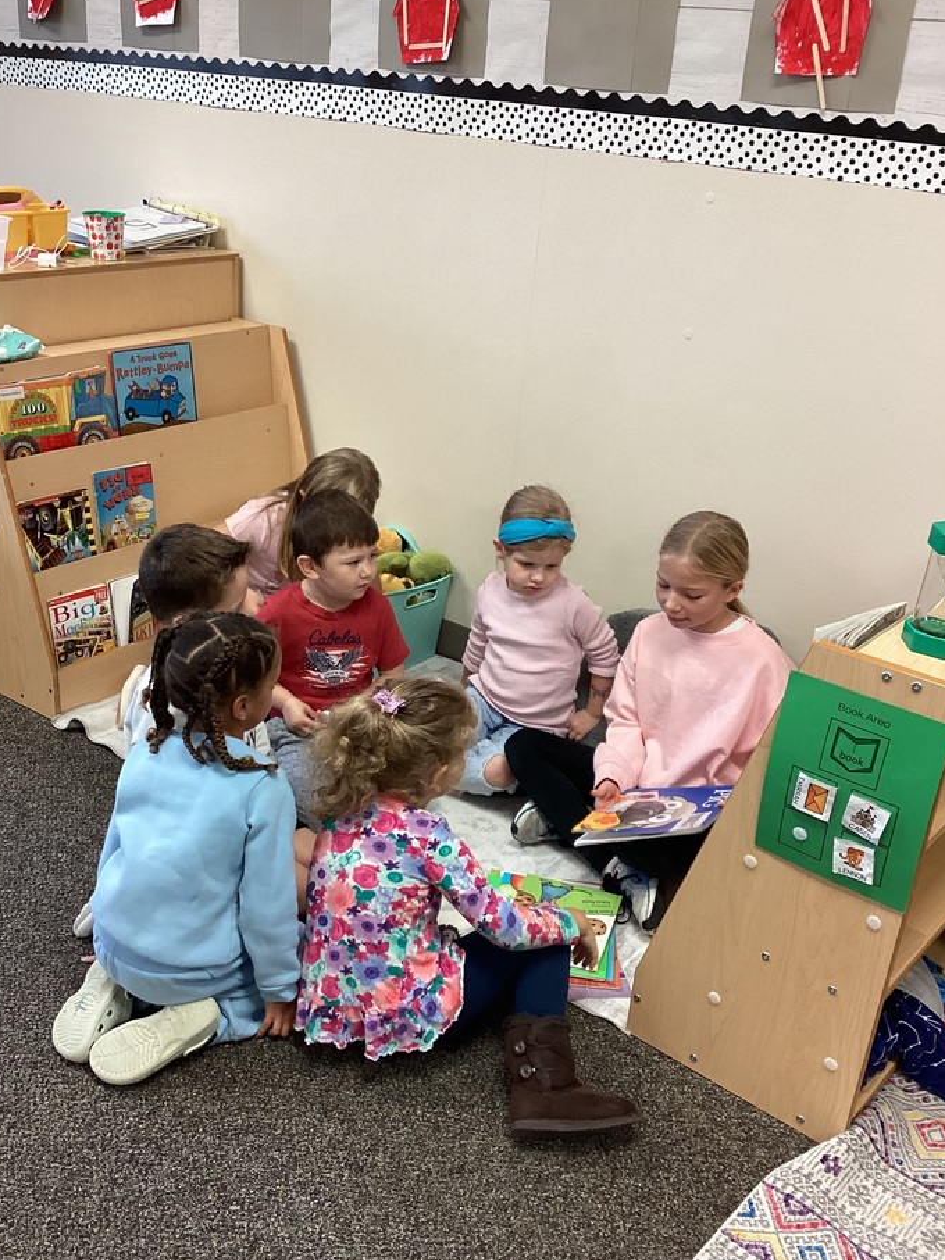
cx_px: 427
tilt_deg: -25.1
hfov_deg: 40.6
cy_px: 657
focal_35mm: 35
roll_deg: -4.4
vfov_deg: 52.6
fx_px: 1274
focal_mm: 3.3
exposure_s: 1/60
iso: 100
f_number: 2.4
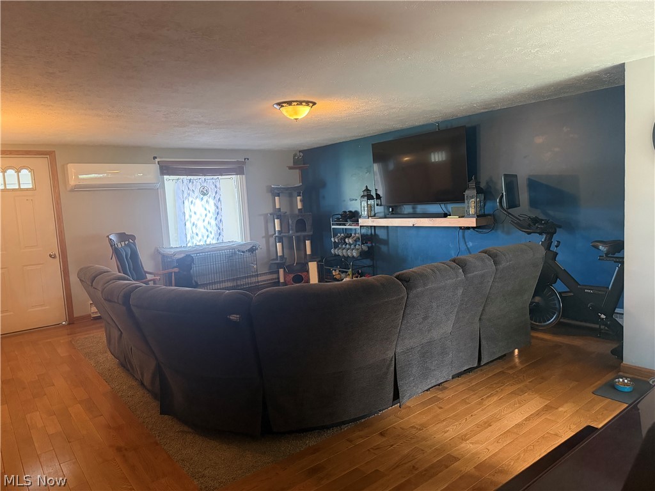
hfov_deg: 71.6
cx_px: 328
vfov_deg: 56.8
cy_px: 246
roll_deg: +4.6
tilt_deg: -4.8
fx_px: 454
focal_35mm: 24
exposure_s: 1/40
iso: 800
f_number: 1.78
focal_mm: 6.76
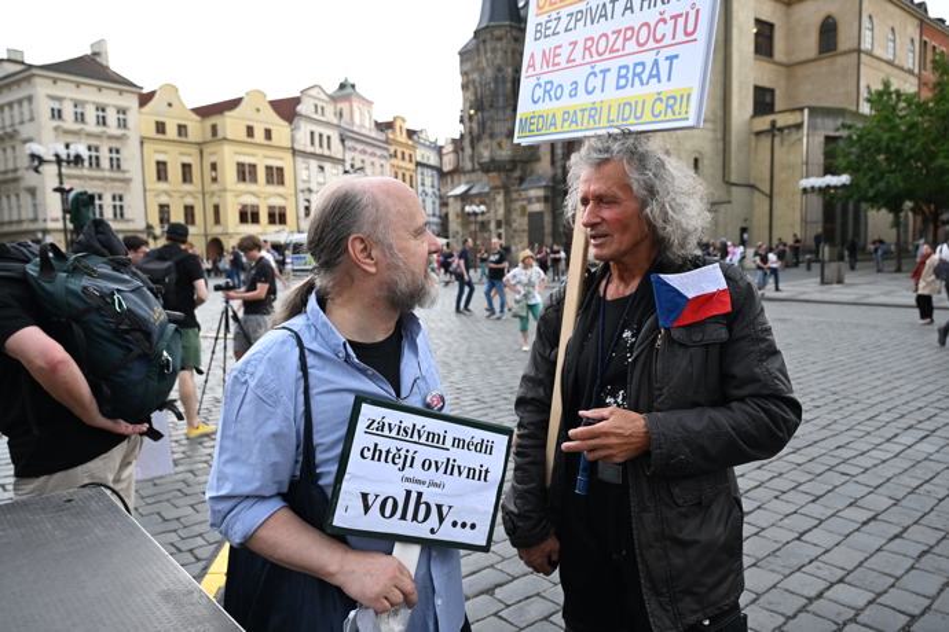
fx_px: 699
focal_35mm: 26
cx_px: 474
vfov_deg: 48.7
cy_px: 316
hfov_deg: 68.4
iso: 800
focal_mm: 26.5
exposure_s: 1/640
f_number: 5
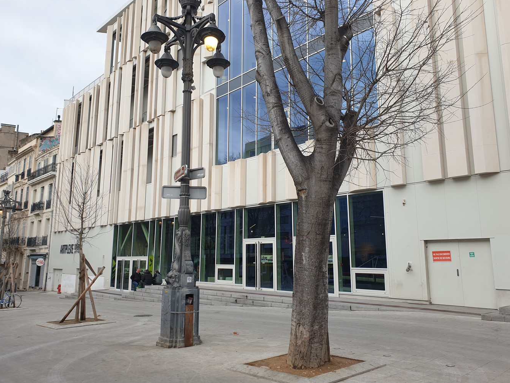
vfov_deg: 49.7
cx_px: 243
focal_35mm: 28
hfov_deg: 63.4
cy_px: 186
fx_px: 413
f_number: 2.4
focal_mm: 4.3
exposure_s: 1/908
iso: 50
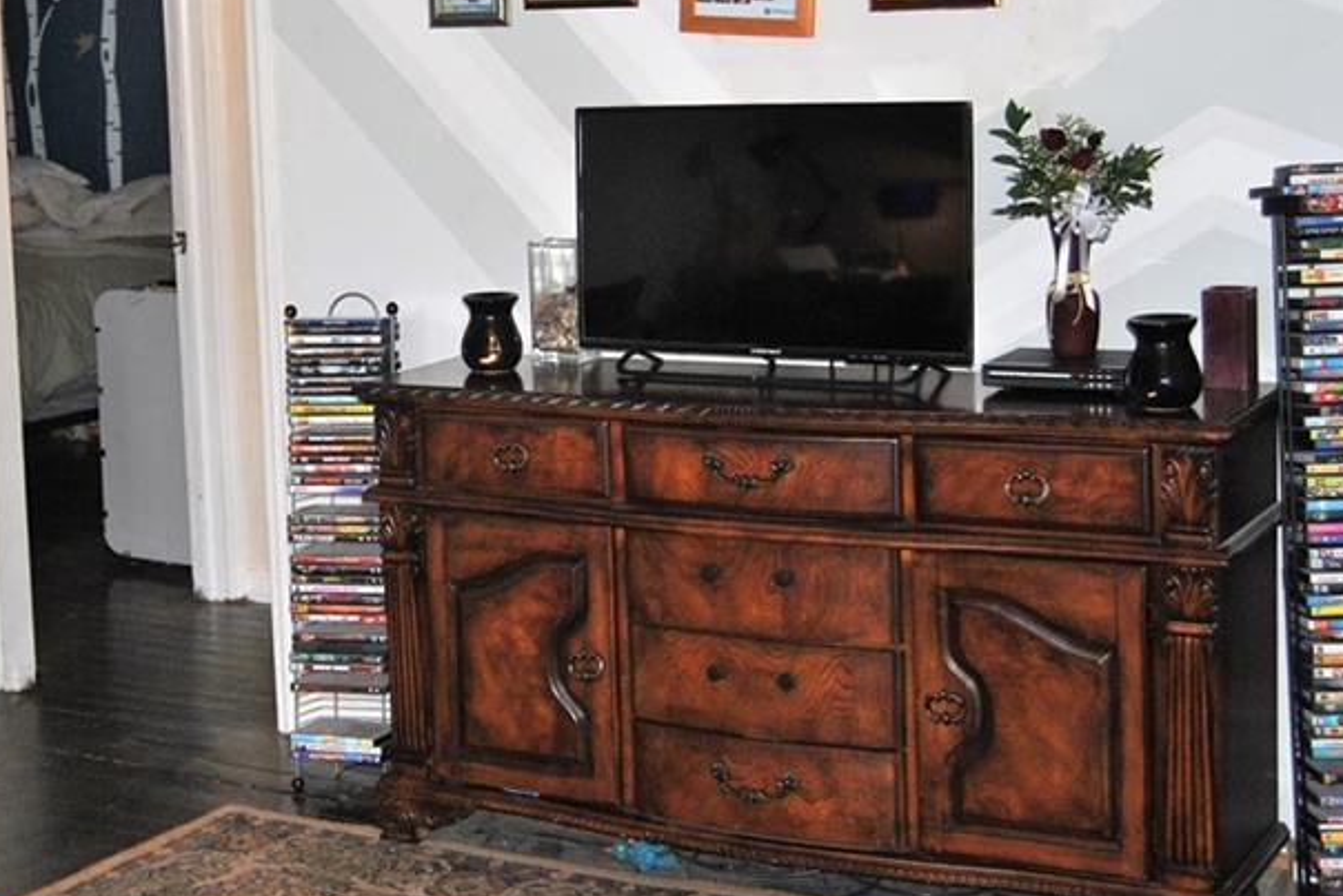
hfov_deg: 29.9
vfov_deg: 20.6
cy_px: 297
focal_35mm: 66
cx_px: 291
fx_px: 2463
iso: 200
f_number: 4
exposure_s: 1/60
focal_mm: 26
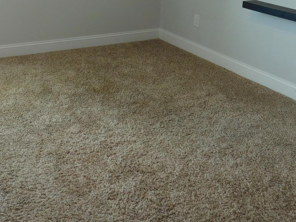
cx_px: 151
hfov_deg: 36.2
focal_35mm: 53
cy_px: -32
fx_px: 453
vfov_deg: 25.2
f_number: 3
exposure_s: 1/50
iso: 125
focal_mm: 4
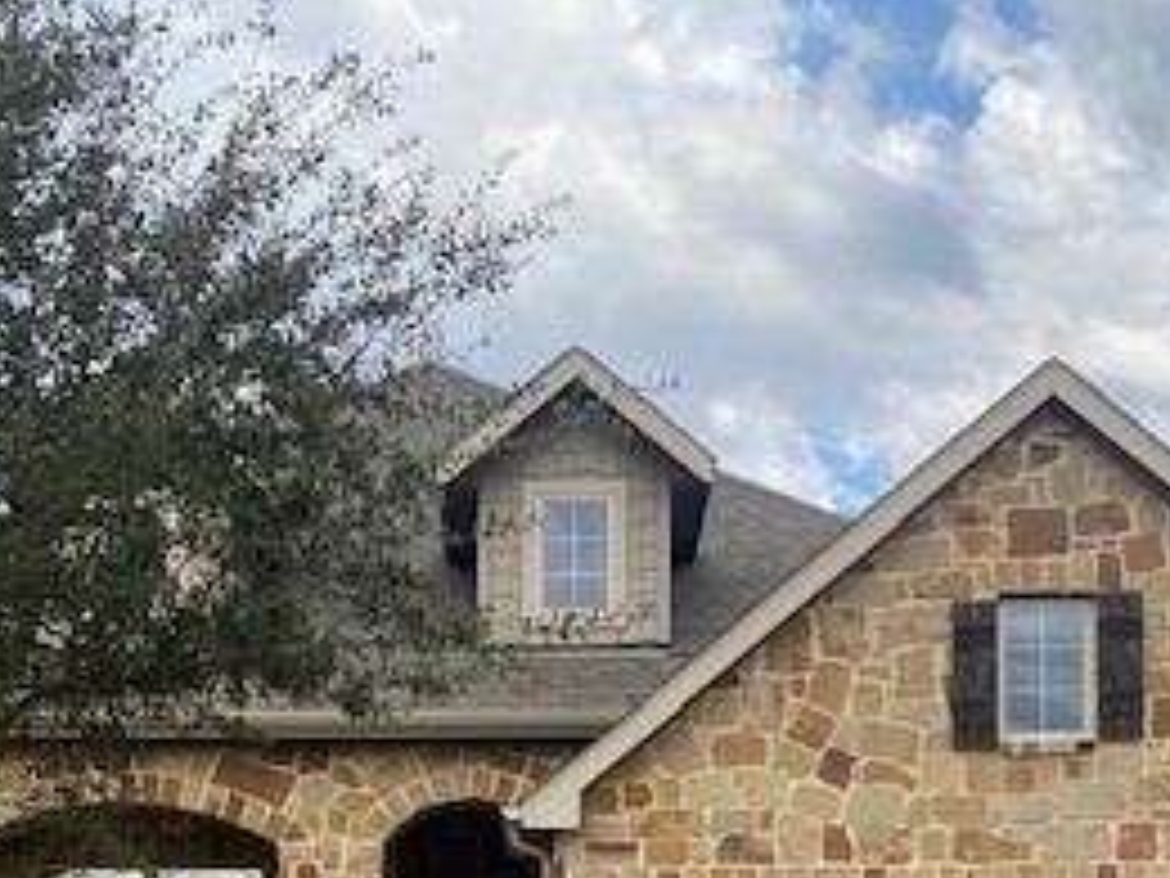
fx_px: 2163
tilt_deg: +3.3
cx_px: 477
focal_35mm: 64
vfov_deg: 21.2
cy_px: 1072
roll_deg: -0.5
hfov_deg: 30.2
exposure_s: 1/724
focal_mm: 4.25
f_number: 1.8
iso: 32
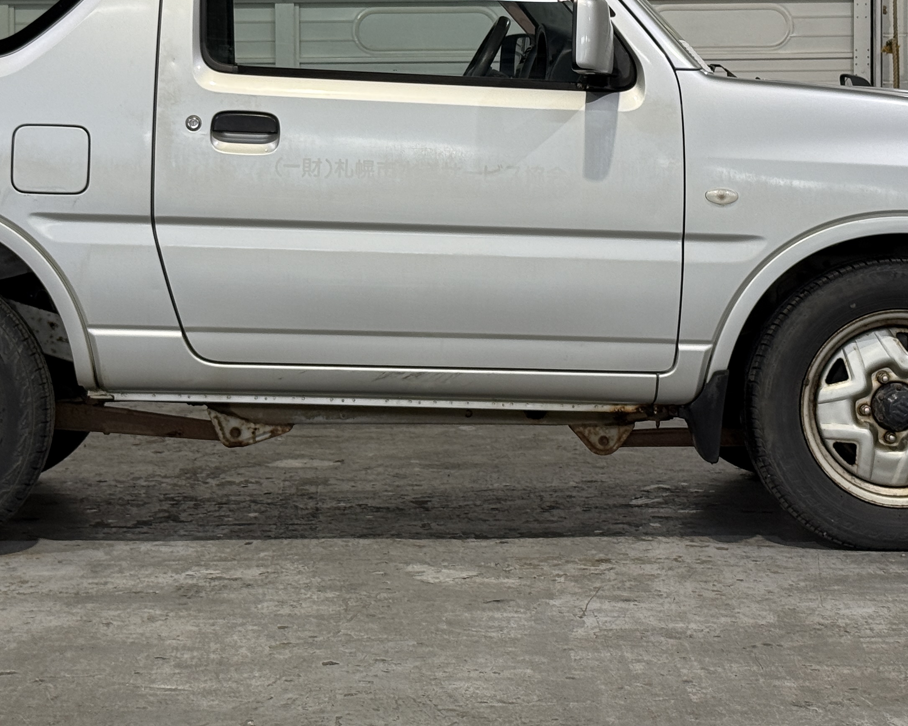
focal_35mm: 87
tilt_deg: +0.5
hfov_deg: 22.0
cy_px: 161
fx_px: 2338
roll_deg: +0.5
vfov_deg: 17.5
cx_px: 381
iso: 50
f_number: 1.78
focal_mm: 6.76
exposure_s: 1/60
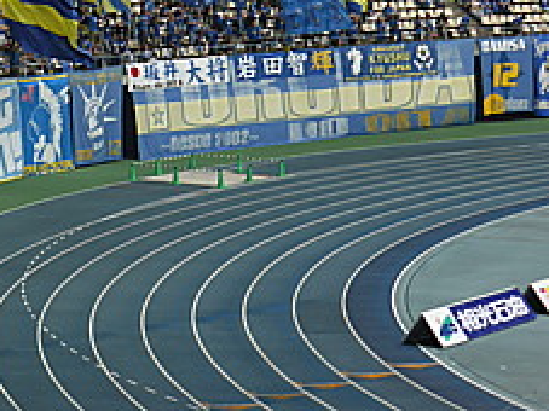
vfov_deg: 8.8
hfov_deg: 11.7
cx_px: -24
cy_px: -22
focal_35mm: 167
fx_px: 2647
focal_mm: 14.2
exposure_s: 1/200
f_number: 5.1
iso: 100
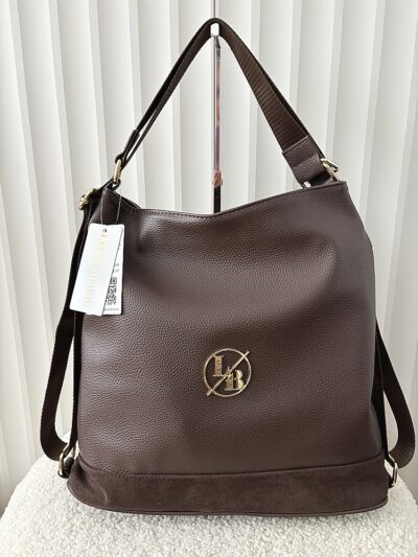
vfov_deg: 67.3
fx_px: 418
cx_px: 209
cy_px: 278
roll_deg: -0.2
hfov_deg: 53.1
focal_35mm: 26
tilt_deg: -14.2
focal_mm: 5.96
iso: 320
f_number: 1.6
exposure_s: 1/60
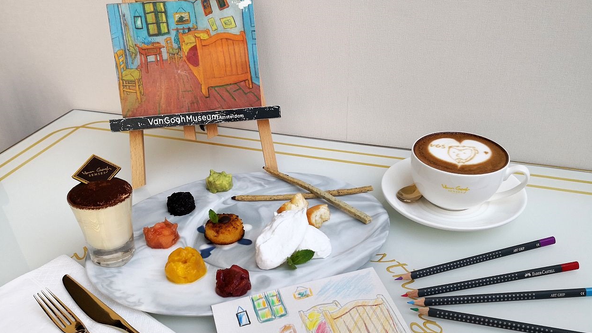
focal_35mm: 30
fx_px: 471
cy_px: 214
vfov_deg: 38.6
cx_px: 300
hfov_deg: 64.3
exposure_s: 1/214
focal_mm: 3.95
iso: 50
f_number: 1.6
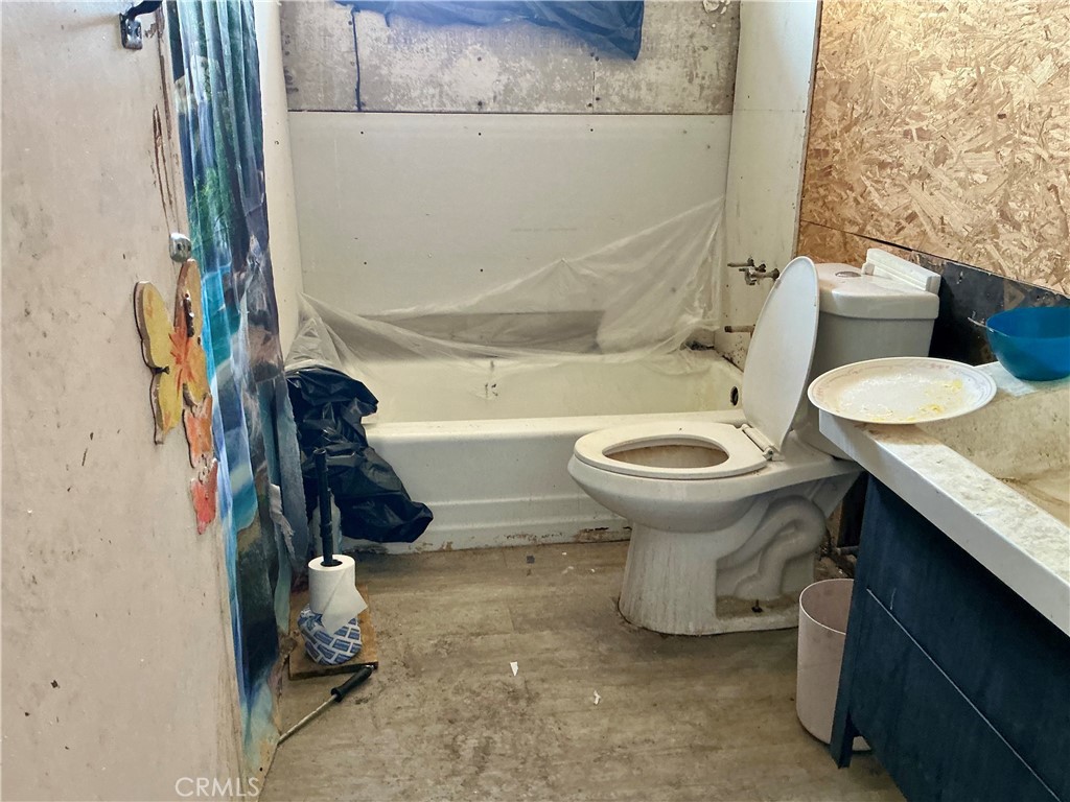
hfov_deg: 61.7
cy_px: 401
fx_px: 896
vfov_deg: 48.2
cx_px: 535
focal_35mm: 29
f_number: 1.8
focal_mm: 3
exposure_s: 1/60
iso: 200
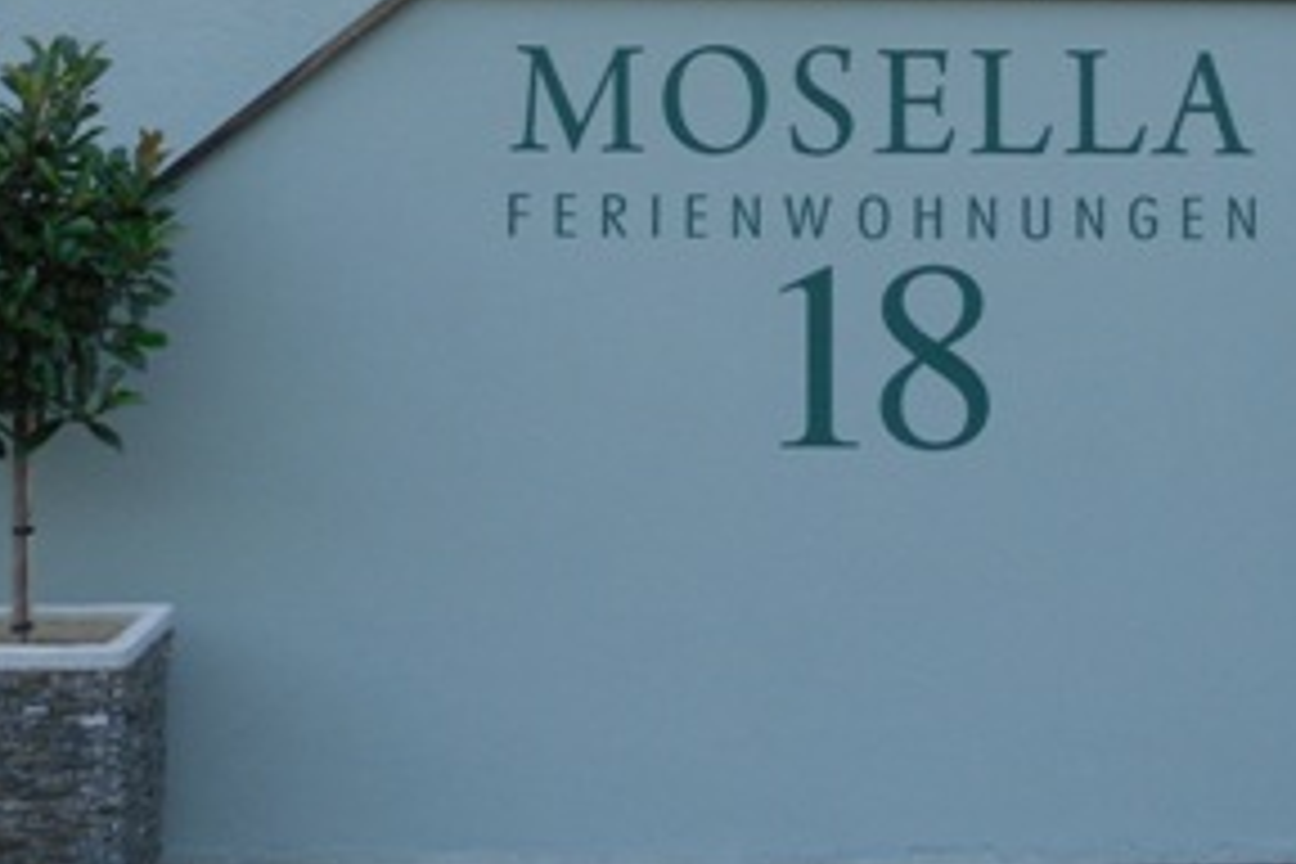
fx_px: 3744
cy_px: -27
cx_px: 842
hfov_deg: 19.6
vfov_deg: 13.0
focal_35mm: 104
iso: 100
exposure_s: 1/79
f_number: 3.5
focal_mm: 6.3
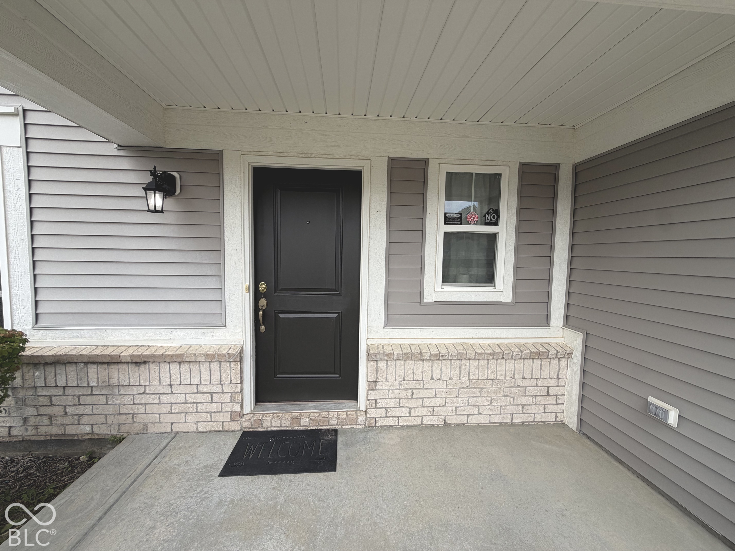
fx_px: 297
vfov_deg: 85.7
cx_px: 368
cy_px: 276
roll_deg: -0.4
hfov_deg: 102.1
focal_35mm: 14
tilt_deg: -4.8
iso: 40
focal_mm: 2.22
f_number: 2.2
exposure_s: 1/672
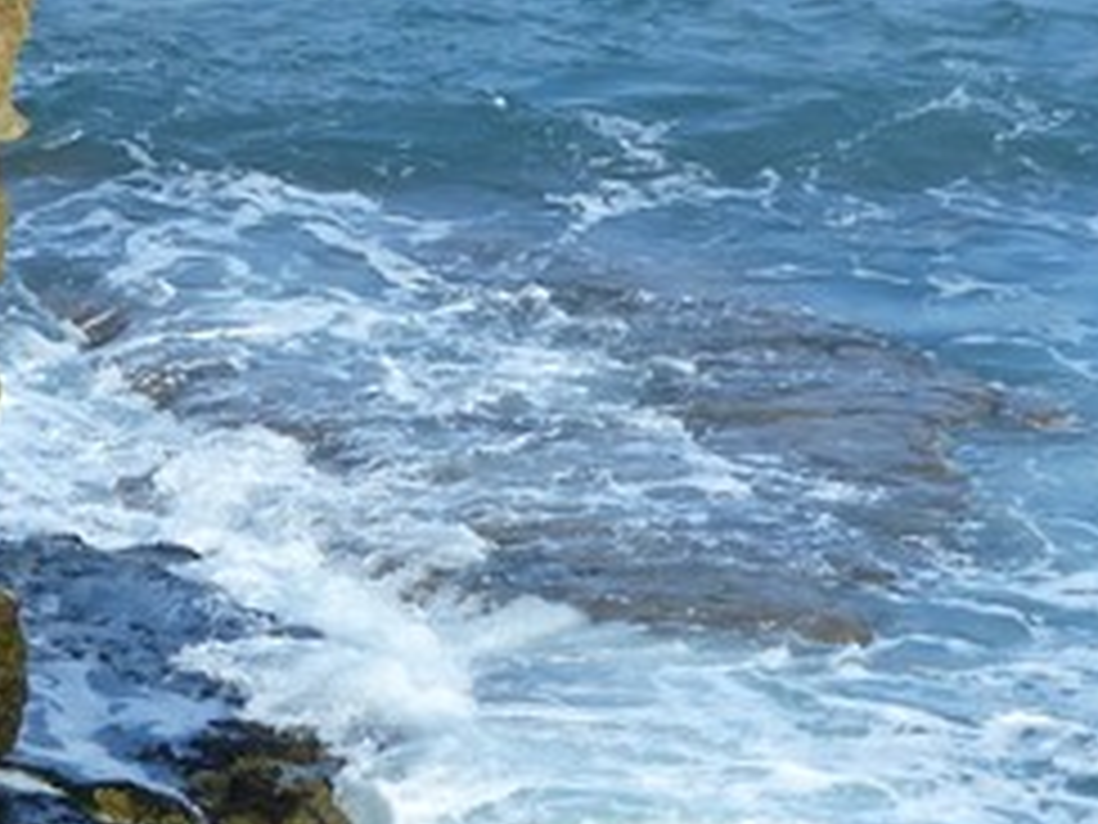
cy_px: -5
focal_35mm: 374
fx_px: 11863
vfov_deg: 4.0
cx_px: -752
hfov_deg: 5.2
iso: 100
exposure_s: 1/500
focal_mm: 16
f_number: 4
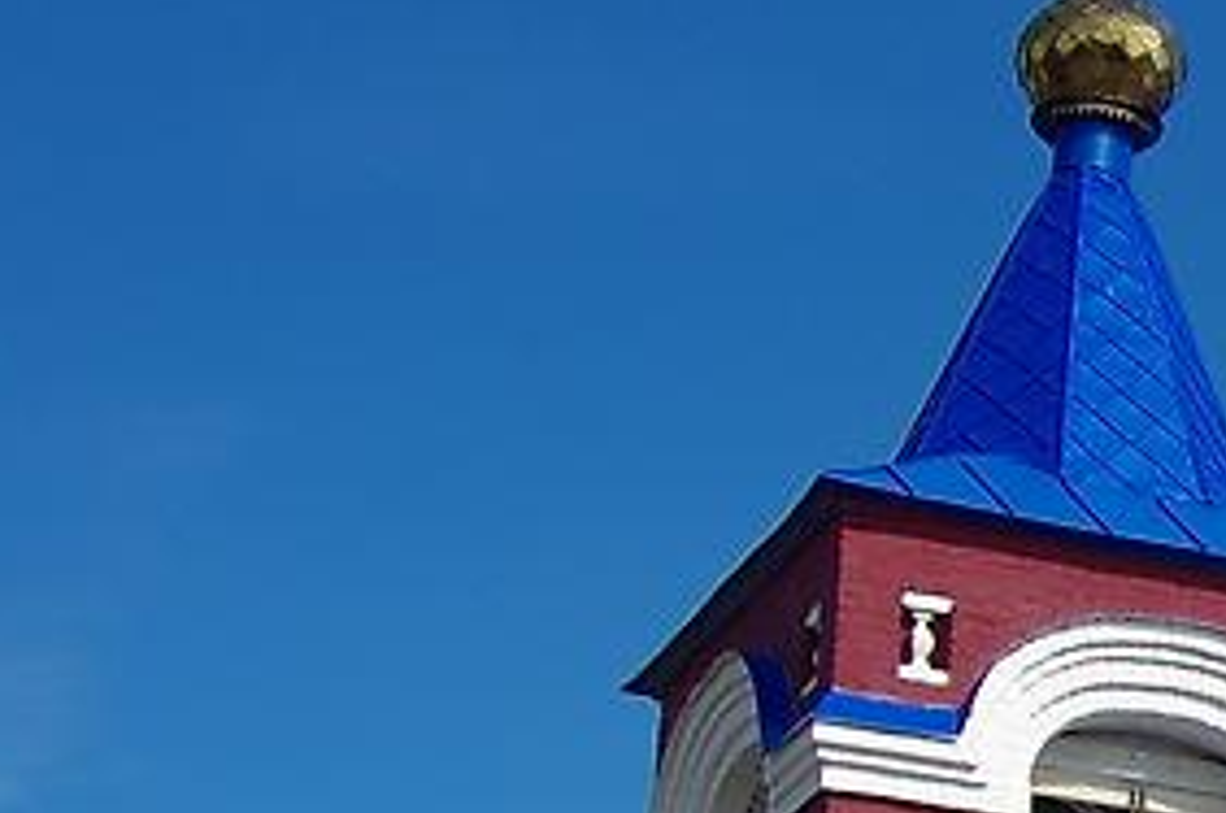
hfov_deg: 14.1
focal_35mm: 132
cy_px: 1154
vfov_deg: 10.1
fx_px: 4488
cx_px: 2069
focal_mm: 21
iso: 100
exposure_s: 1/250
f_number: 8
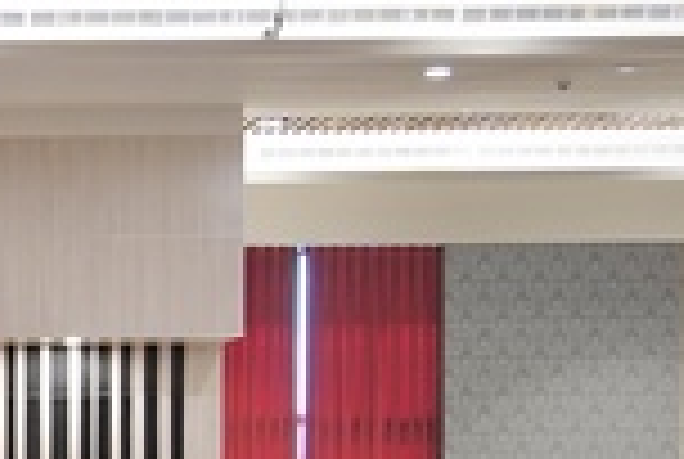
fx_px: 2627
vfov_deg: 9.8
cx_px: -346
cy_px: 623
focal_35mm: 138
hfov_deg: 13.9
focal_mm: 30
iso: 3200
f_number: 4
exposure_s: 1/125
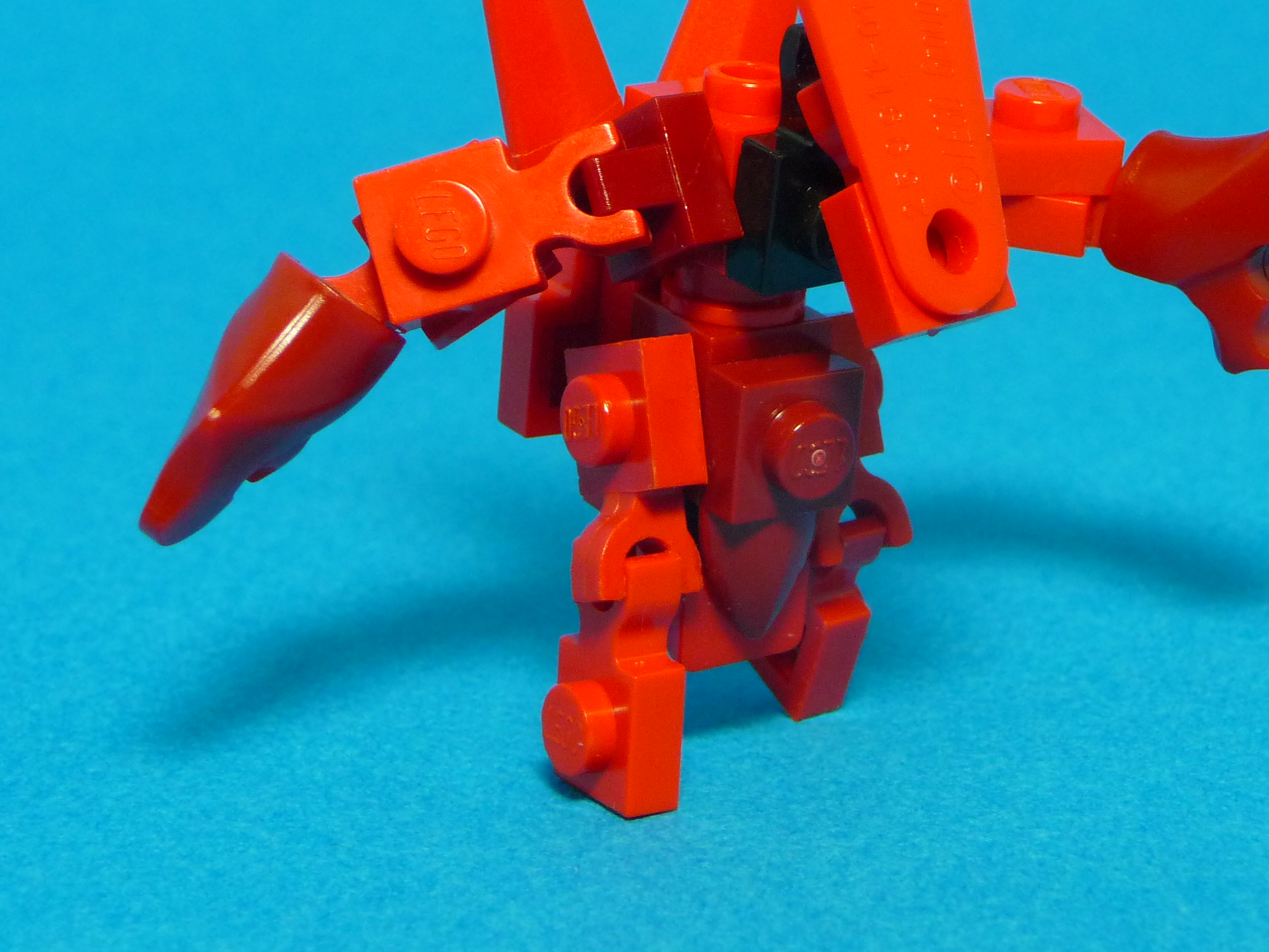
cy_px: 299
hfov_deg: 20.6
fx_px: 3483
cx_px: 793
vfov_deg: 15.5
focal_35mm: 95
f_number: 4.5
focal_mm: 11.3
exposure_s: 1/40
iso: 320
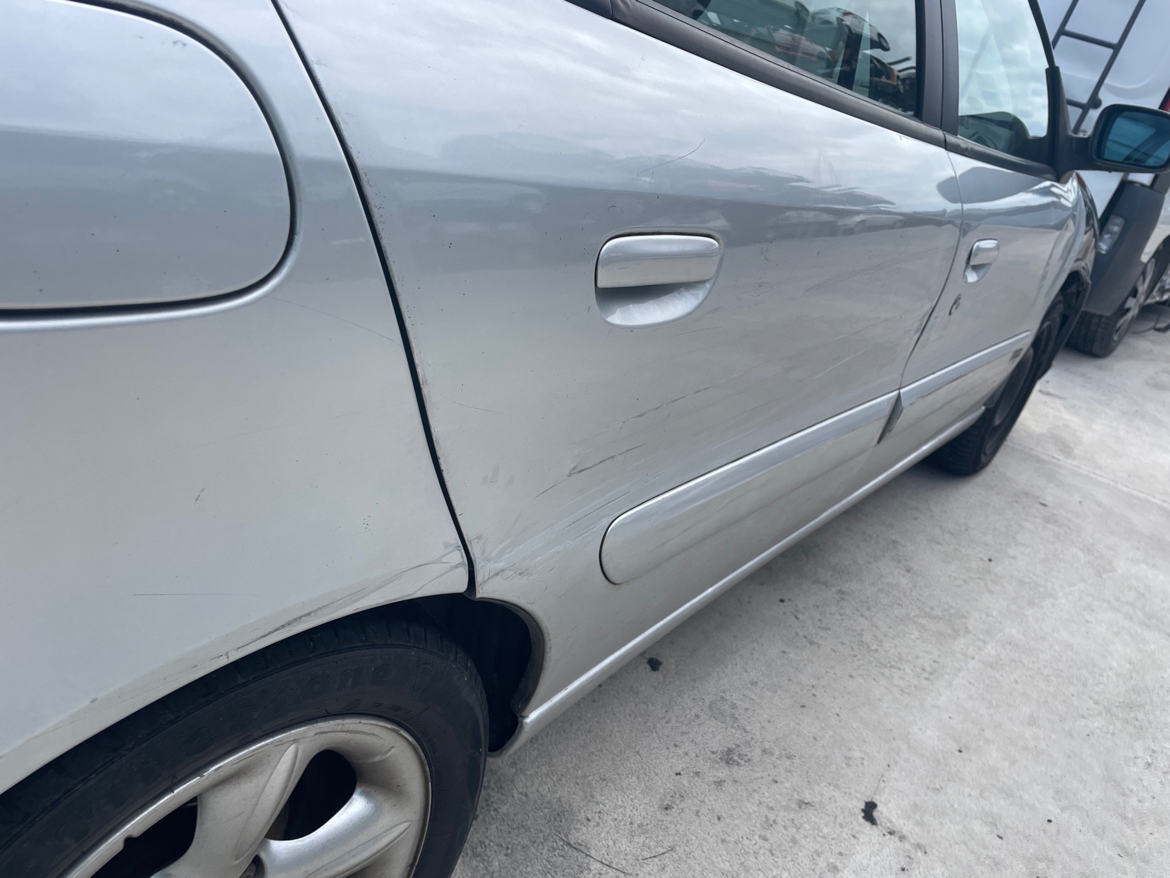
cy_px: 439
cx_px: 585
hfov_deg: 67.3
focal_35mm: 26
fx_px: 879
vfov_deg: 53.1
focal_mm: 4.2
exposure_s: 1/1715
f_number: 1.6
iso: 32
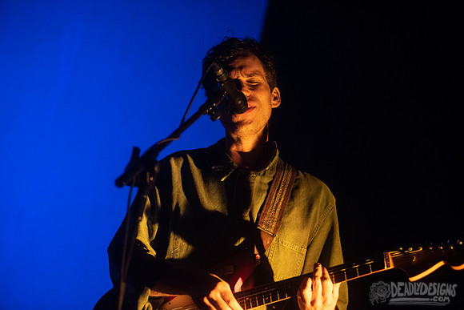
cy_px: 155
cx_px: 232
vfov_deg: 13.7
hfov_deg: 20.4
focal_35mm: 100
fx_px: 1289
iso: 3200
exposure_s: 1/320
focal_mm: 100
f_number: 3.2
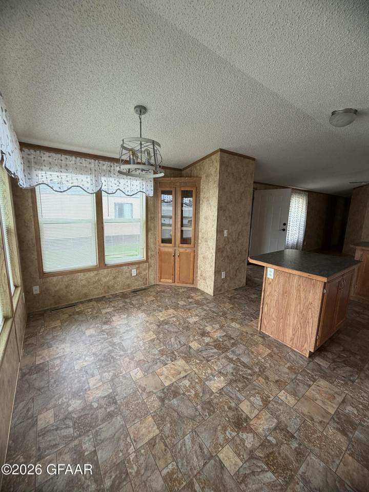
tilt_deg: -9.0
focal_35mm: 14
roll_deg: -1.1
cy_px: 246
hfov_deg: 85.7
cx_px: 184
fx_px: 199
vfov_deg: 102.1
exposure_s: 1/121
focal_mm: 2.22
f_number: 2.2
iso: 160
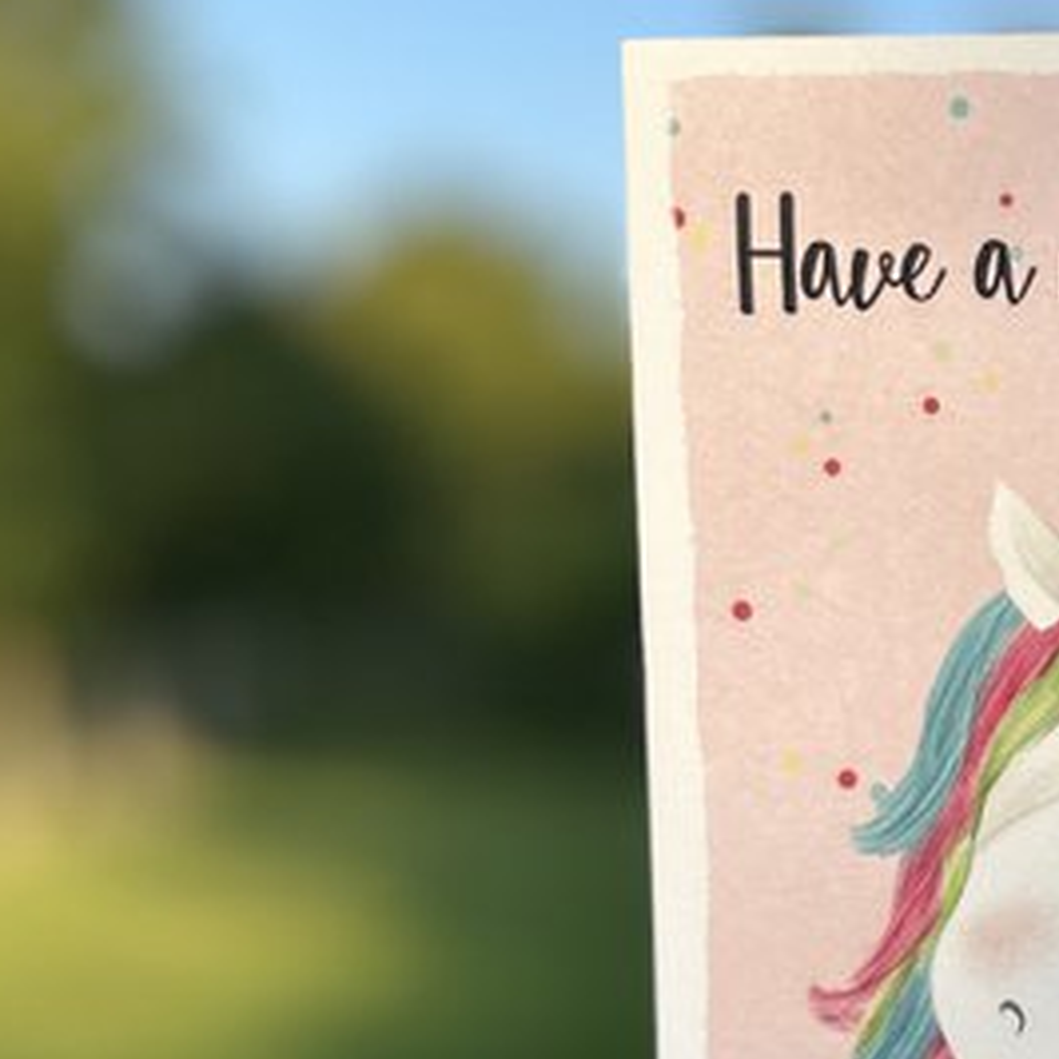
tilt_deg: -4.0
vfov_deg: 24.7
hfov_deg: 23.4
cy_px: 808
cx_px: 1174
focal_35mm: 69
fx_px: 2388
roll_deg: -0.4
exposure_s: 1/1377
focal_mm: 5.7
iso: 50
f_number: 1.5
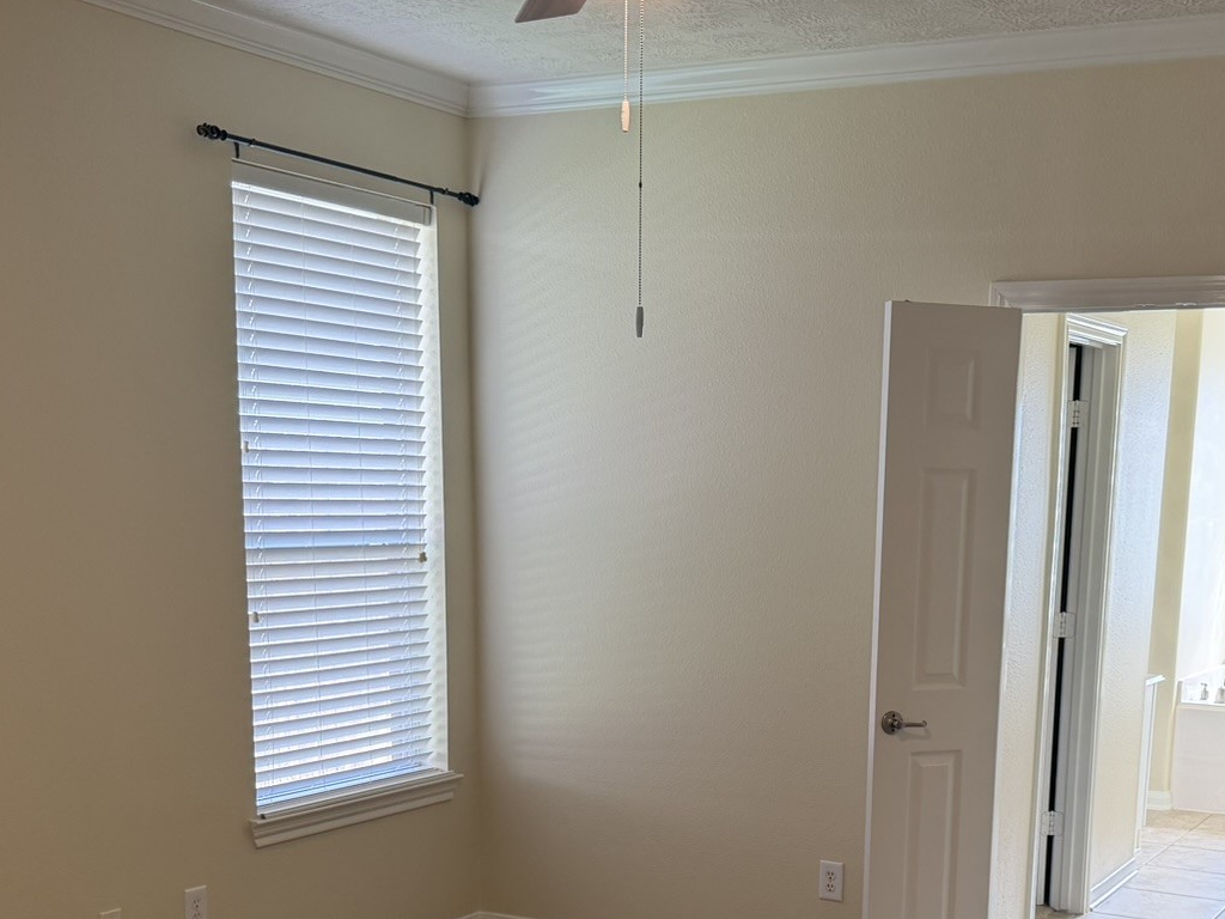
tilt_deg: -11.7
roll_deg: -1.8
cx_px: 758
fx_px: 1699
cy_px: 835
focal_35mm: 48
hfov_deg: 39.4
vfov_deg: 29.0
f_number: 1.78
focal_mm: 6.76
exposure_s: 1/120
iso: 125
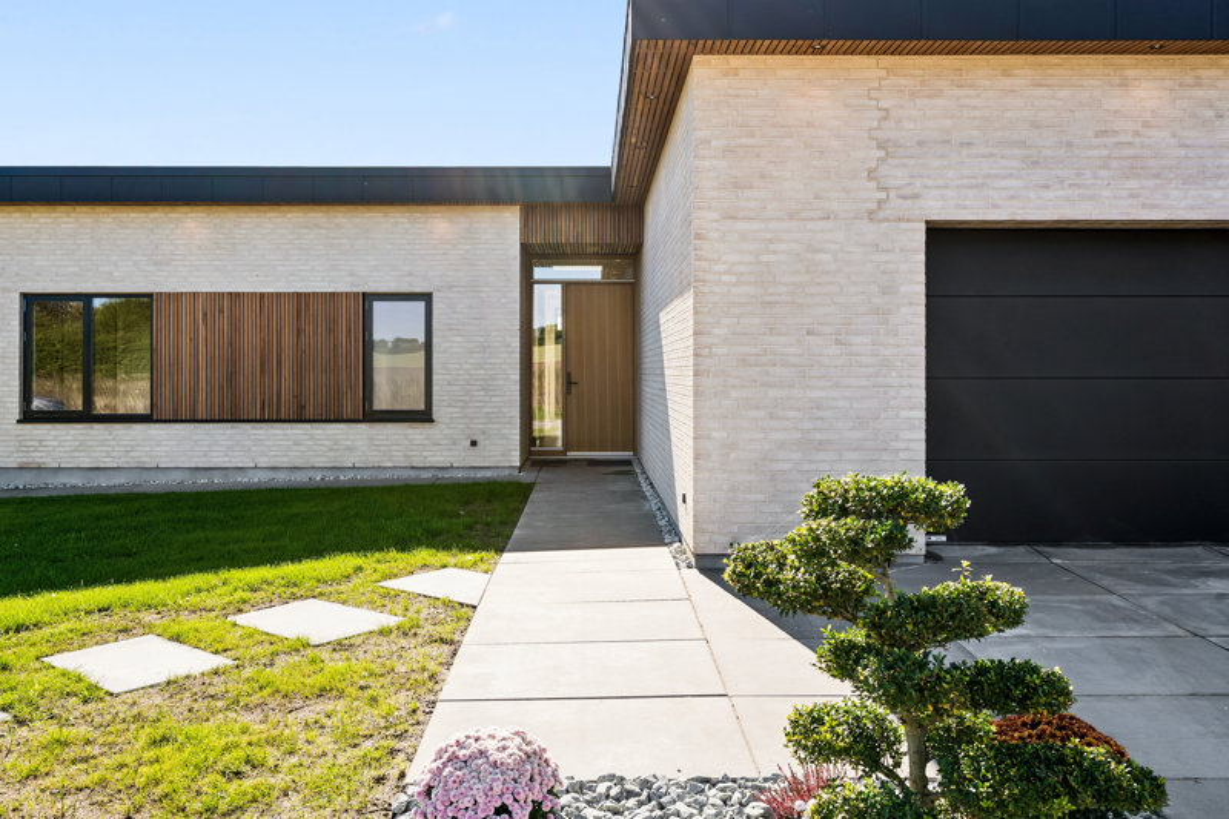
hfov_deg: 57.2
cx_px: 614
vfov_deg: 40.0
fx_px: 1126
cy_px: 410
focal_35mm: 33
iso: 200
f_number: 8
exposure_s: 1/200
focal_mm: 33
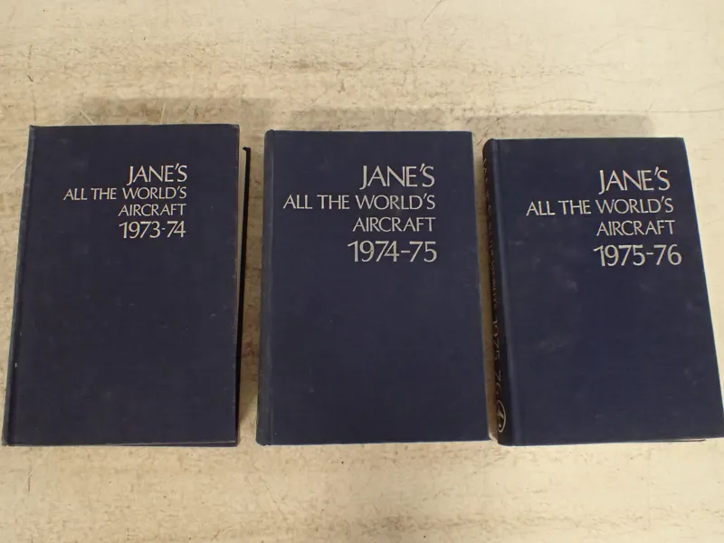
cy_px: 272
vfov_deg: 46.8
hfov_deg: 60.0
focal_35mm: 30
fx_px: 627
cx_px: 362
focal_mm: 5.5
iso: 800
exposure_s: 1/40
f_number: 2.3
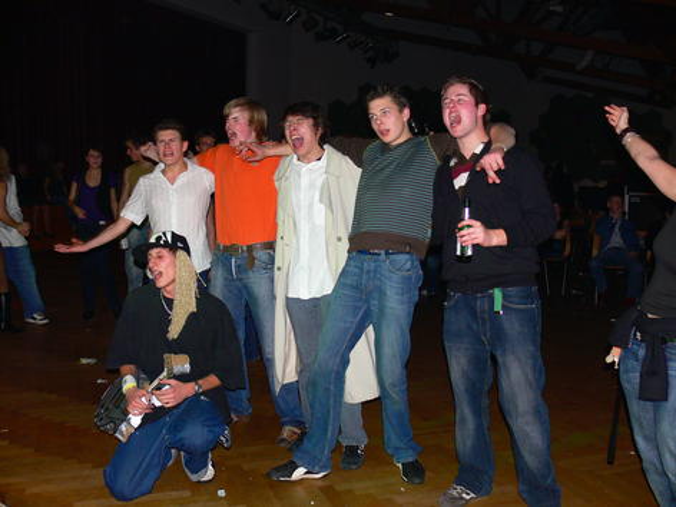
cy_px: 254
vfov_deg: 40.7
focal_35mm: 35
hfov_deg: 52.6
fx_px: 683
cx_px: 338
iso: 100
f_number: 2.8
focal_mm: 7.4
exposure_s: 1/30
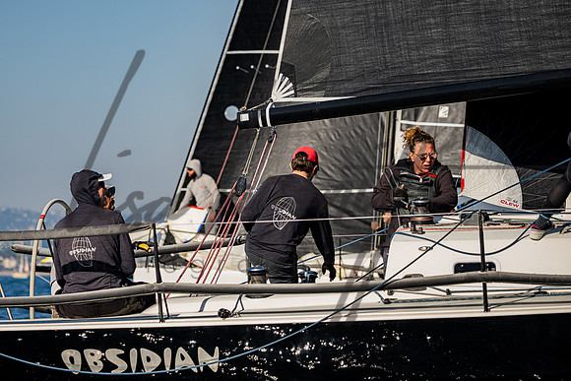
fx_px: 2750
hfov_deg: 11.9
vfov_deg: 7.9
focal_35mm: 173
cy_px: 168
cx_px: 252
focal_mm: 155
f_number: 4.8
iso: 400
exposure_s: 1/6400
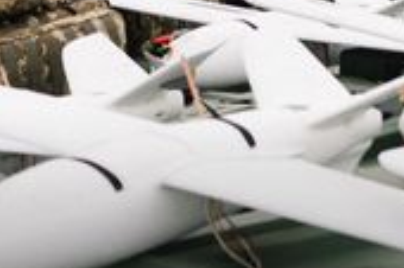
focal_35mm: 201
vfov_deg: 6.8
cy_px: -94
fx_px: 2253
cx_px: 825
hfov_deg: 9.5
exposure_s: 1/1250
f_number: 4
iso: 640
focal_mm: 49
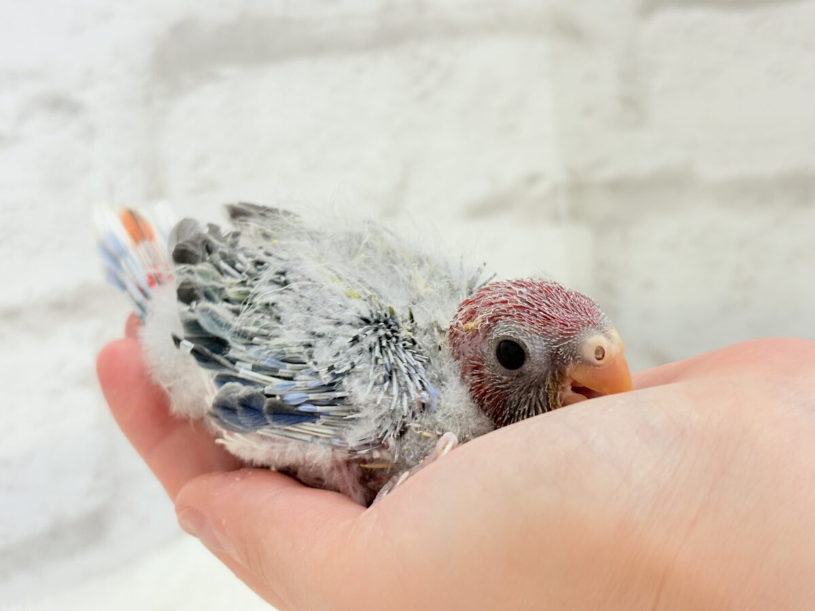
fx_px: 1224
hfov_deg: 36.8
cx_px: 408
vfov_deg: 28.0
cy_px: 306
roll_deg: +7.8
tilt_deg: -9.6
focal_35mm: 52
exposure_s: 1/50
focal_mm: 5.96
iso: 40
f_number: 1.6
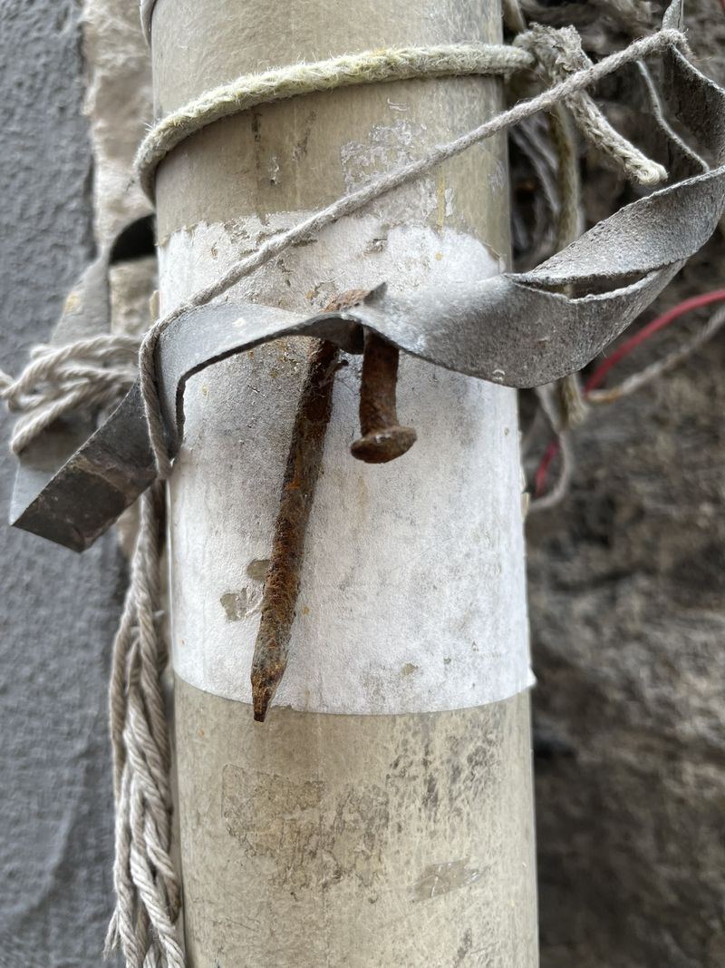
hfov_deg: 53.1
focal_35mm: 26
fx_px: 726
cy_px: 484
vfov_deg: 67.3
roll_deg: +5.1
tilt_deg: +1.2
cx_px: 362
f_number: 1.6
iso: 32
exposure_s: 1/115
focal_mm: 4.2
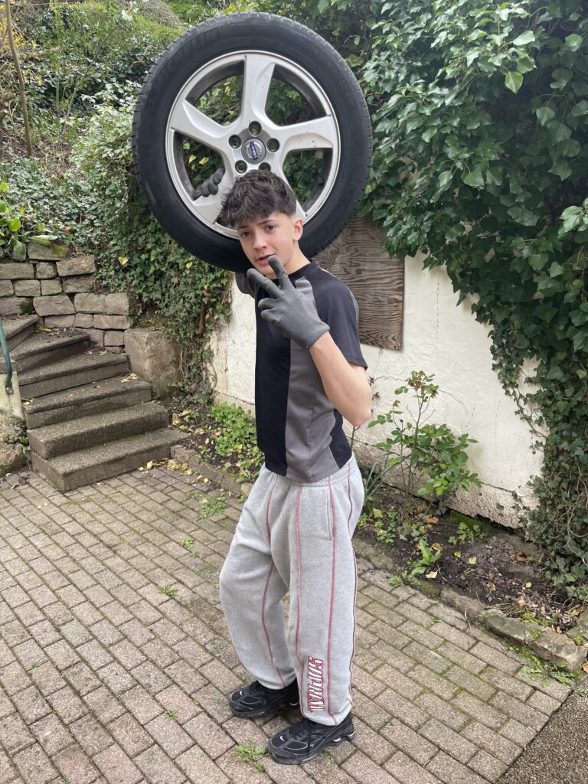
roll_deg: +1.3
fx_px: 589
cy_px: 392
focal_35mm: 26
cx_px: 294
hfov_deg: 53.1
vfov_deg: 67.3
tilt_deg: -14.1
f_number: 1.6
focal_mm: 4.2
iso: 32
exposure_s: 1/206
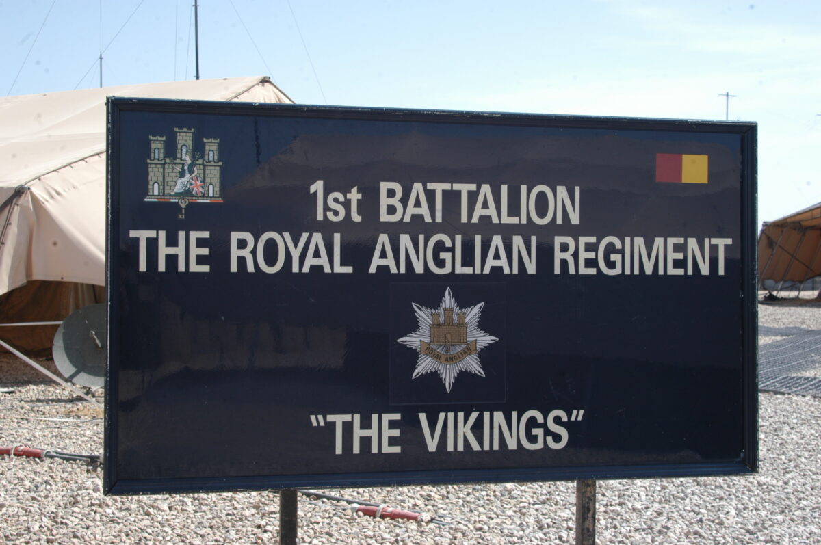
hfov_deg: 33.4
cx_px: 410
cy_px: 272
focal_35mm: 60
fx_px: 1367
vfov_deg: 22.6
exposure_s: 1/250
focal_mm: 40
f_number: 8
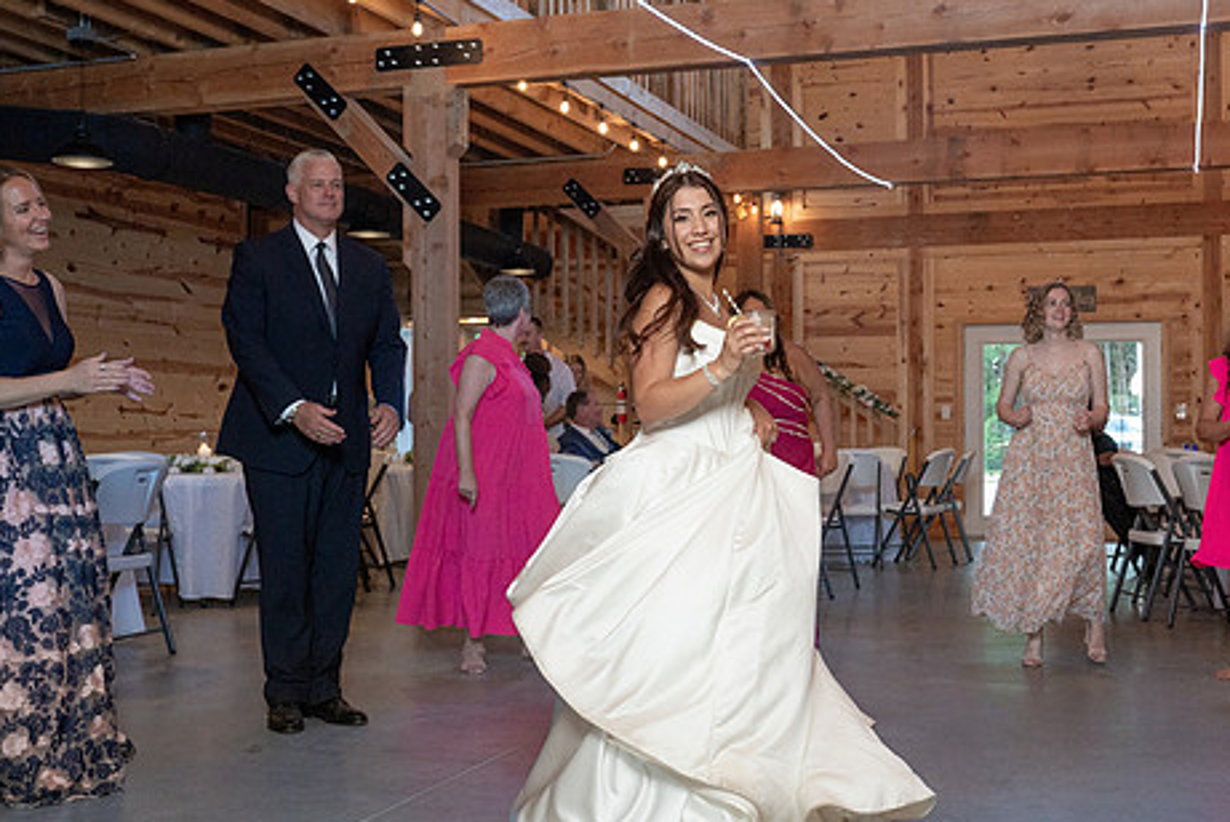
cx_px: 701
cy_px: 426
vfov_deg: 31.2
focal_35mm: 43
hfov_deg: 45.3
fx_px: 1470
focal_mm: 30
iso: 2000
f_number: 5.6
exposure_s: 1/200
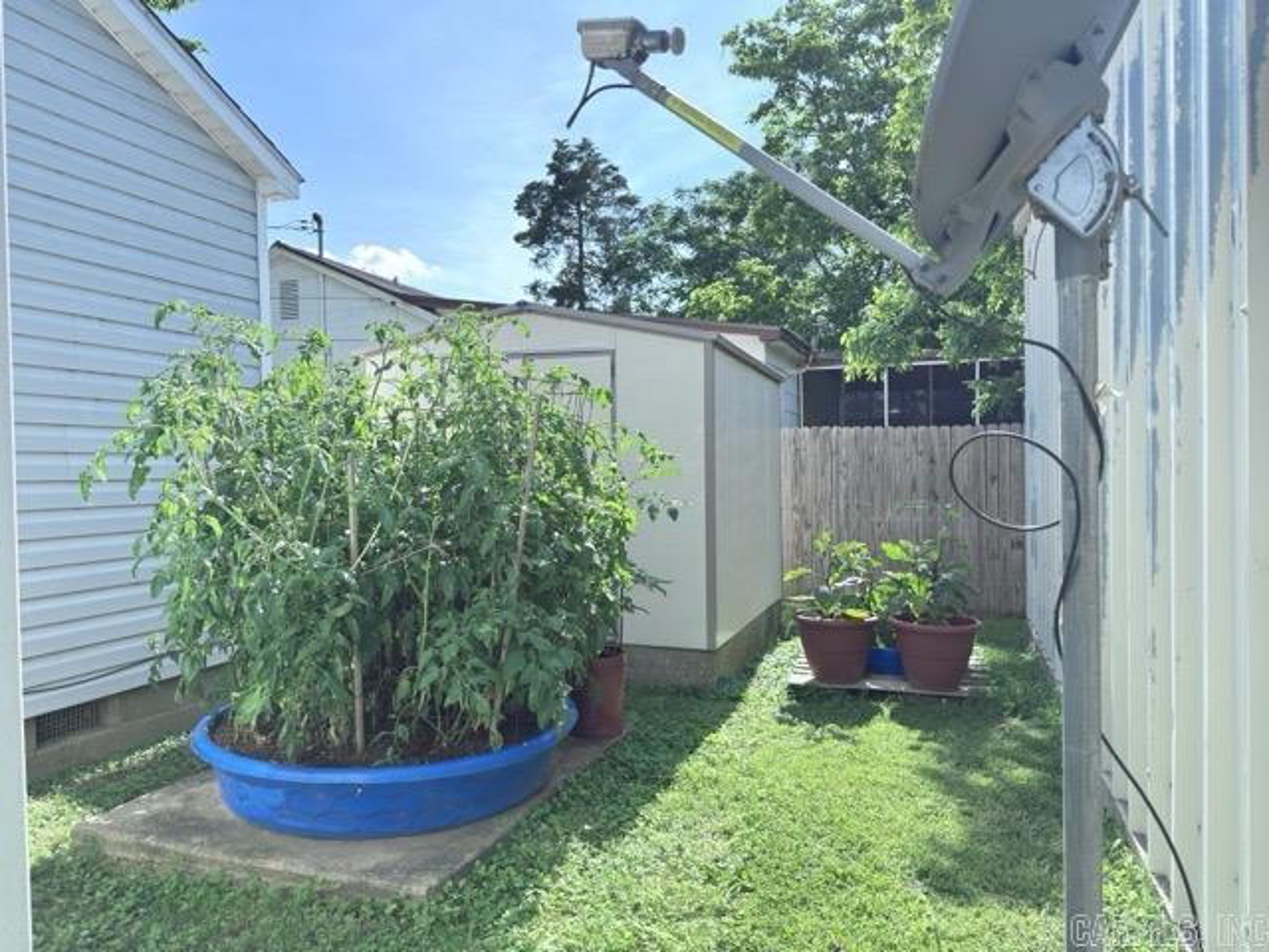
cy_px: 476
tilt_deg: +0.1
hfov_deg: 71.6
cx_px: 634
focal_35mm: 24
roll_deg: +0.6
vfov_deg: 56.8
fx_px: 880
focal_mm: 6.76
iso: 80
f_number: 1.78
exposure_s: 1/2660
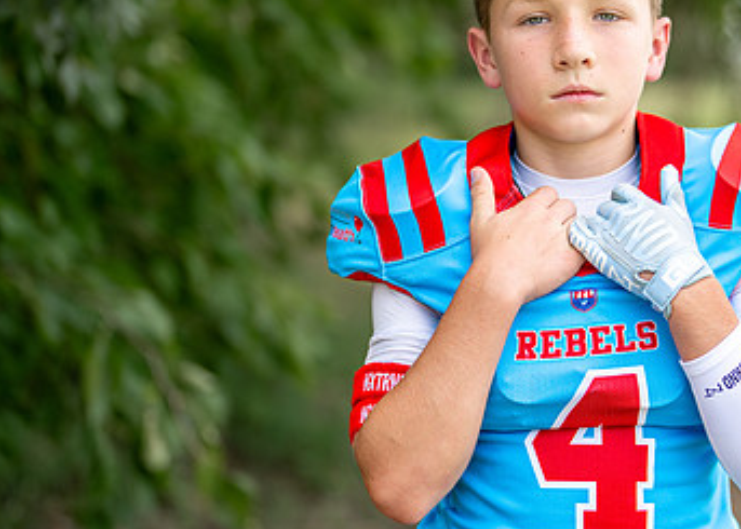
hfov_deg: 17.7
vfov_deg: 12.8
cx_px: 613
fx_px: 2357
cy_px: 217
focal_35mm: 112
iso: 100
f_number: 1.2
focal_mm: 50
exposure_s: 1/2500
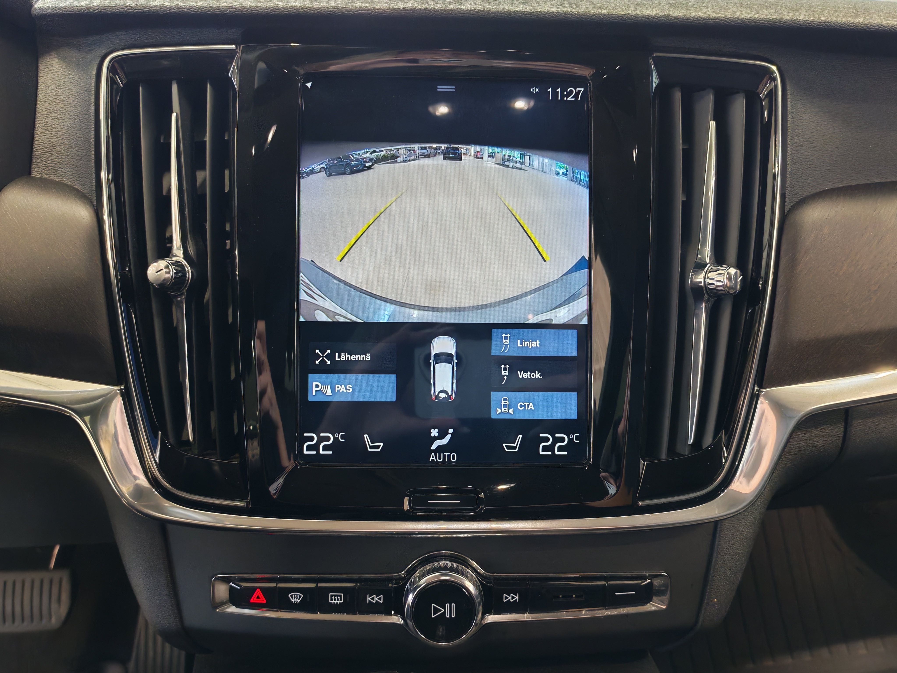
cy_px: 336
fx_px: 829
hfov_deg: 56.8
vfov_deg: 44.2
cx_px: 448
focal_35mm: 32
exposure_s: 1/50
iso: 1422
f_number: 1.9
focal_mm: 6.12
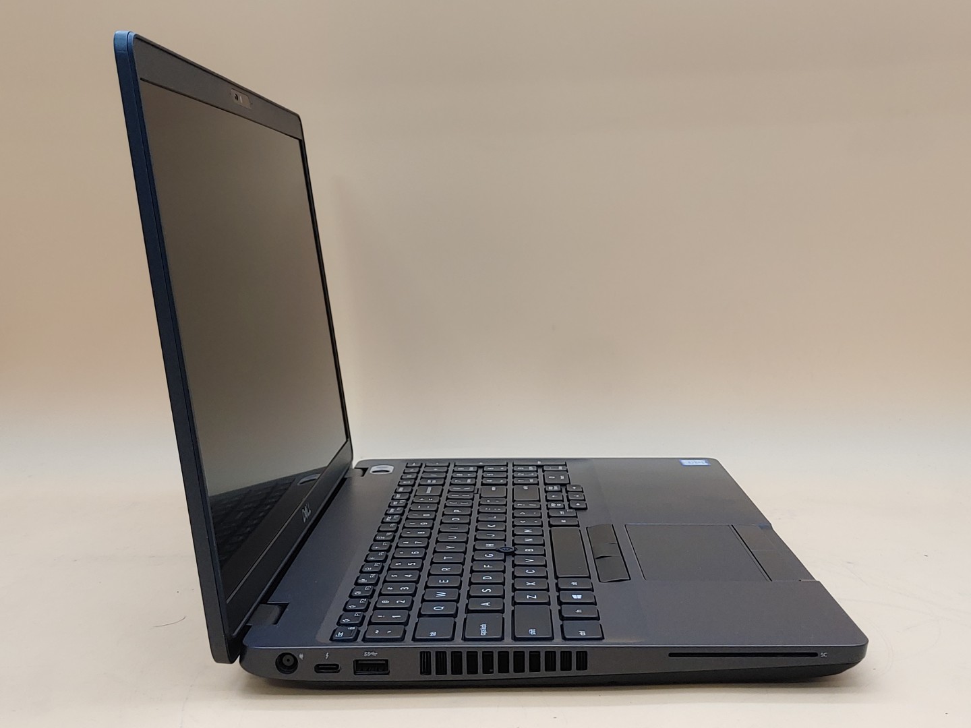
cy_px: 364
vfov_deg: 35.1
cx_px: 486
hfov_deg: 45.8
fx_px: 1150
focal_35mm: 41
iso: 50
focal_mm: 4.36
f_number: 1.8
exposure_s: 1/82
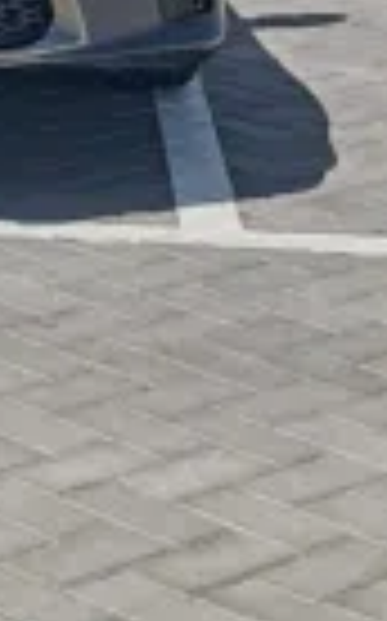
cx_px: -220
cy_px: -238
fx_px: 2807
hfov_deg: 7.7
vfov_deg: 12.2
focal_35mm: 166
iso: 102
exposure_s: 1/704
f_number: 1.8
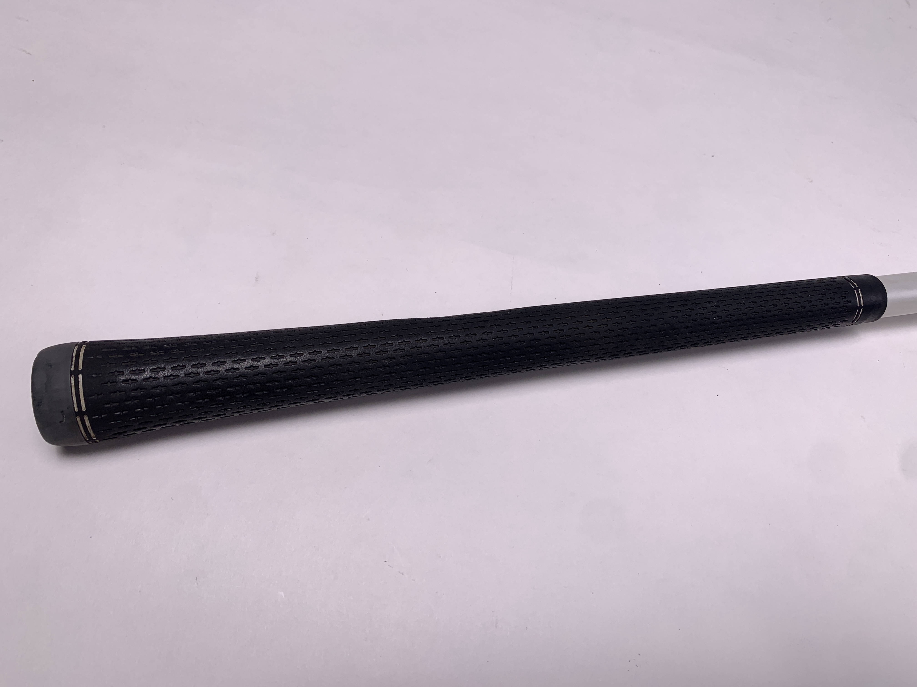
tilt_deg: -60.7
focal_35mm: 26
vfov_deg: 53.1
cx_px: 458
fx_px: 689
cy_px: 344
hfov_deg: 67.3
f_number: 1.8
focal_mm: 4.25
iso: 25
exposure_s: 1/413
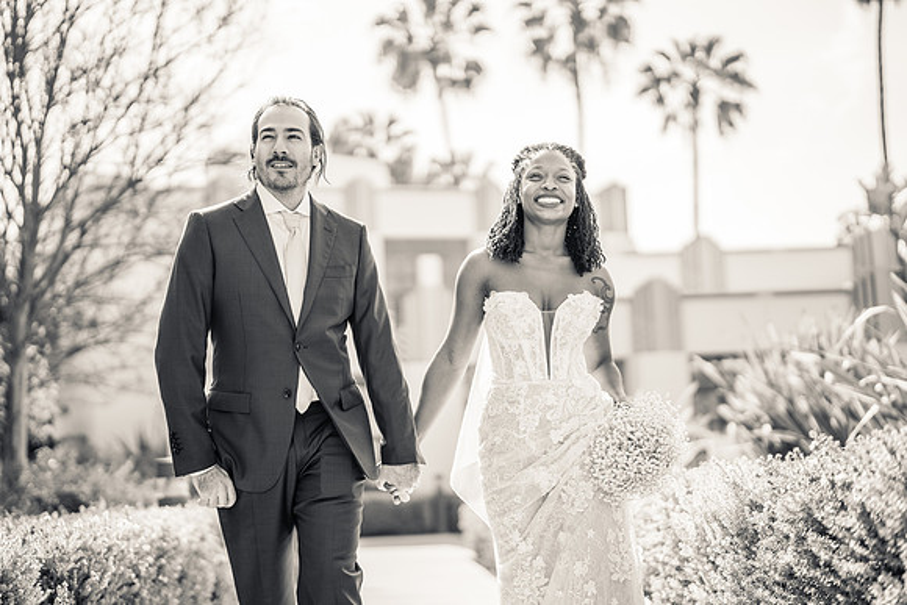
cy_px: 302
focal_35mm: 50
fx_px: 1260
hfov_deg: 39.6
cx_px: 454
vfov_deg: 27.0
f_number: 1.2
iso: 125
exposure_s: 1/3200
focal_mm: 50
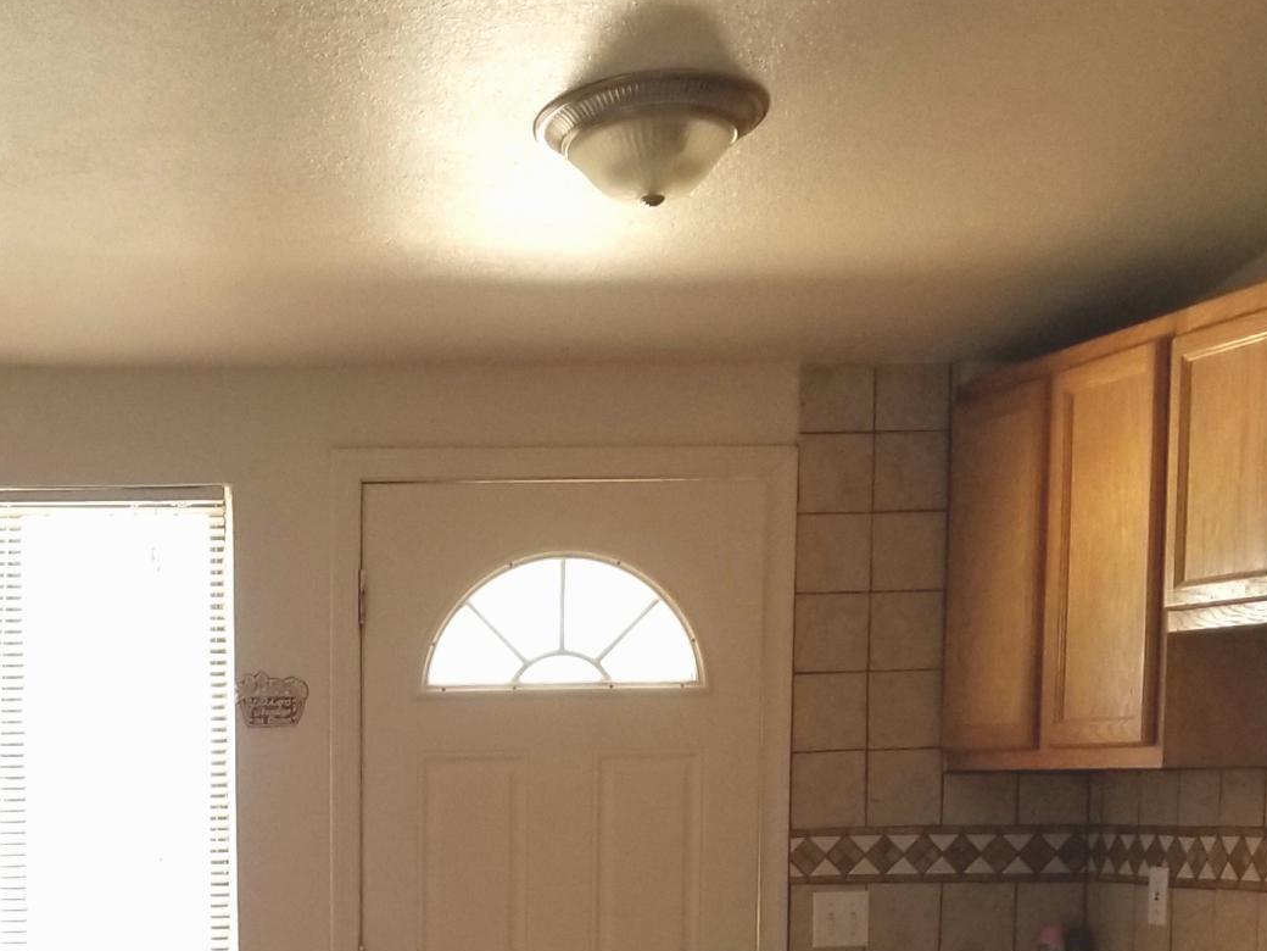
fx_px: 2745
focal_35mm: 75
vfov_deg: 18.7
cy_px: 1122
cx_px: 90
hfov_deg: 25.1
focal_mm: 4.25
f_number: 1.7
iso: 125
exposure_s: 1/50
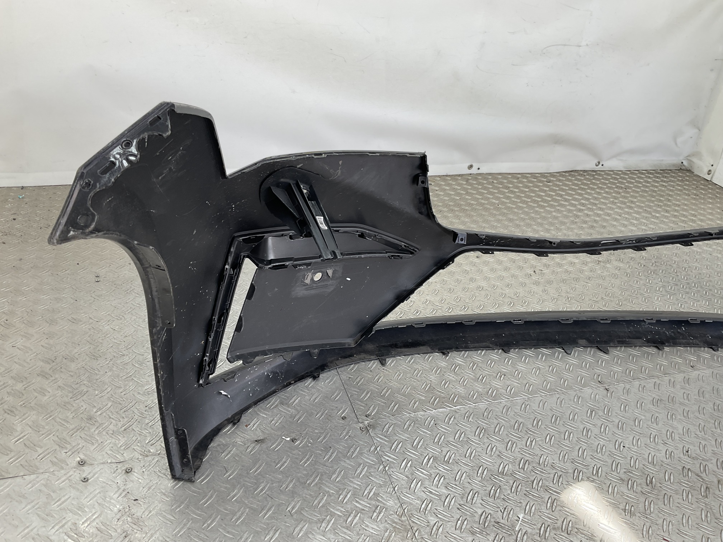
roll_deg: -9.8
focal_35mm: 29
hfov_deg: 61.7
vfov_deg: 48.2
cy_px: 271
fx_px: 606
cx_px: 362
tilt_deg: -29.5
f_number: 1.8
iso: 16
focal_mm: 3
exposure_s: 1/100
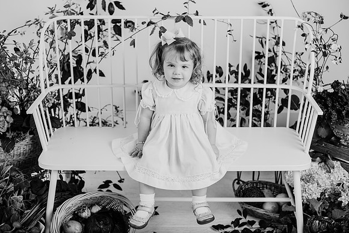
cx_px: 178
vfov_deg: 25.9
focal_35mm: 52
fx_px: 506
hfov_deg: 38.1
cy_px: 116
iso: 200
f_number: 2.8
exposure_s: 1/250
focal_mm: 50
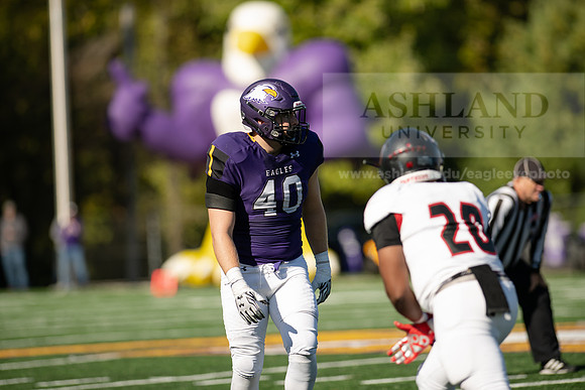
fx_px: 4876
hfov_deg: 6.9
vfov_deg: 4.6
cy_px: 195
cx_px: 292
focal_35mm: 300
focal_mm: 300
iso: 160
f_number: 3.2
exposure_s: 1/2000
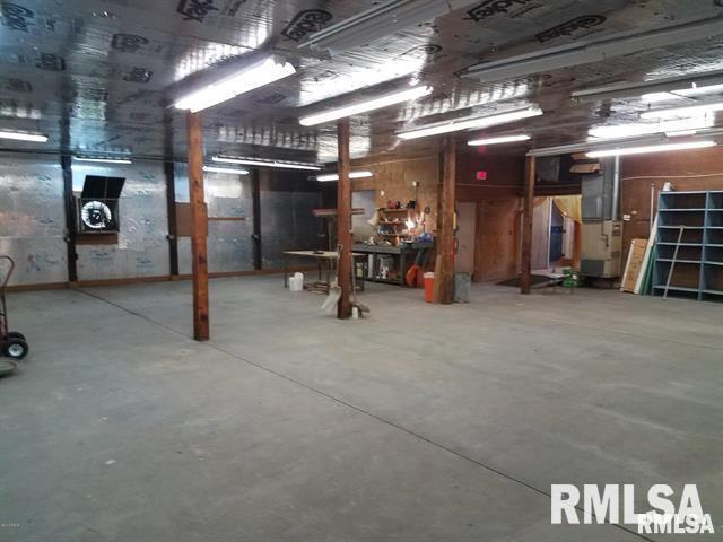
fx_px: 543
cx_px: 362
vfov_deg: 53.1
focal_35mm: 26
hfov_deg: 67.3
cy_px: 271
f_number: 1.7
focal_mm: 4.2
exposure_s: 1/60
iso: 160
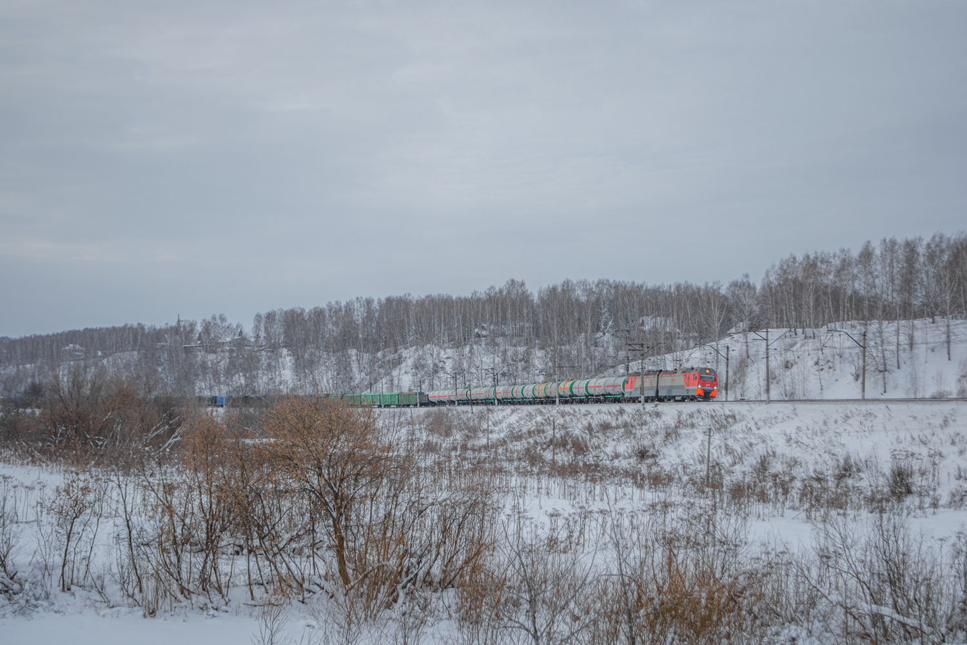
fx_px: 1450
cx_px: 484
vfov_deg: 25.1
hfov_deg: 36.9
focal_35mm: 54
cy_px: 322
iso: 400
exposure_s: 1/400
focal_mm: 36
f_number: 5
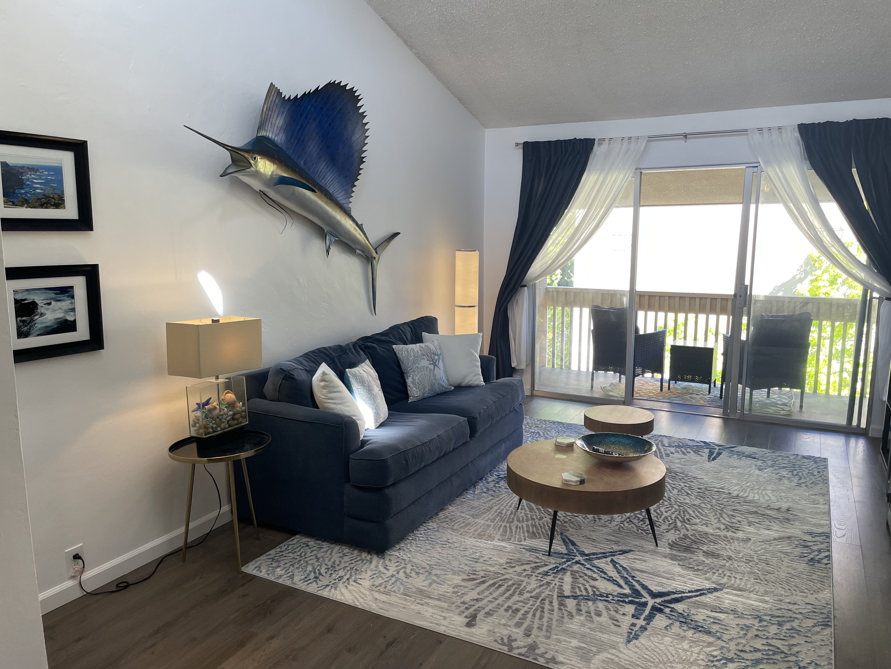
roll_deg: +0.0
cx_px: 446
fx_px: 669
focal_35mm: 26
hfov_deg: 67.3
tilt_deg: -10.5
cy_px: 334
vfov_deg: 53.1
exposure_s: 1/120
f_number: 1.6
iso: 64
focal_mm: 4.2
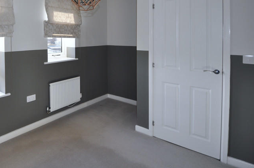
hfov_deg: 68.7
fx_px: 169
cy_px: 52
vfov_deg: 51.7
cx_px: 62
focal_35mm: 24
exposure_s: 1/200
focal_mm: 10
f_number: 3.5
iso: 200
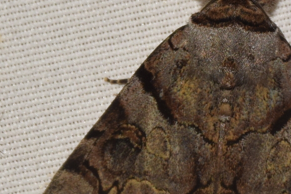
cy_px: 126
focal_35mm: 347
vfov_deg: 4.0
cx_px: 217
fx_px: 2804
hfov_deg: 5.9
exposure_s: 1/160
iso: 200
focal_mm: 140
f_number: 14
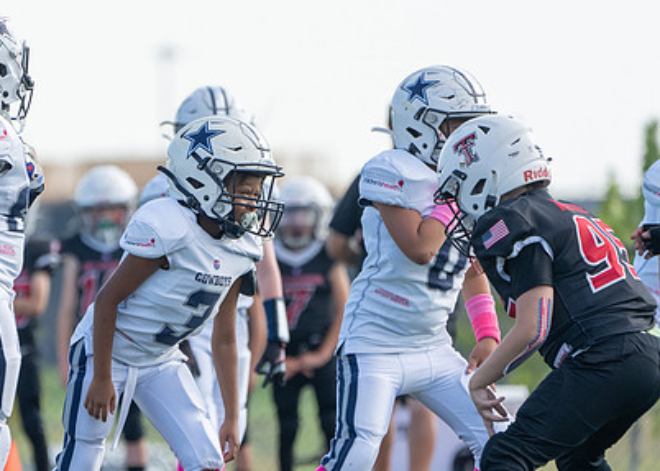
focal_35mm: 761
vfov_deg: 1.9
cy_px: 340
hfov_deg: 2.7
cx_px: 178
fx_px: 14262
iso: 500
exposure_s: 1/1250
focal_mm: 400
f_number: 5.6
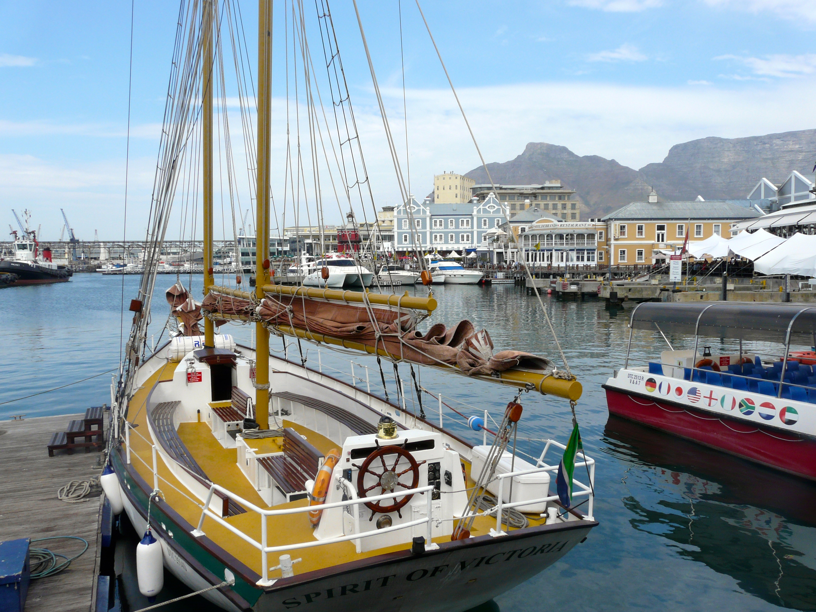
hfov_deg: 63.4
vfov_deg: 49.7
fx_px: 660
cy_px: 306
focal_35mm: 28
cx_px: 408
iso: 100
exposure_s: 1/400
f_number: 5.6
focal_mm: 4.6
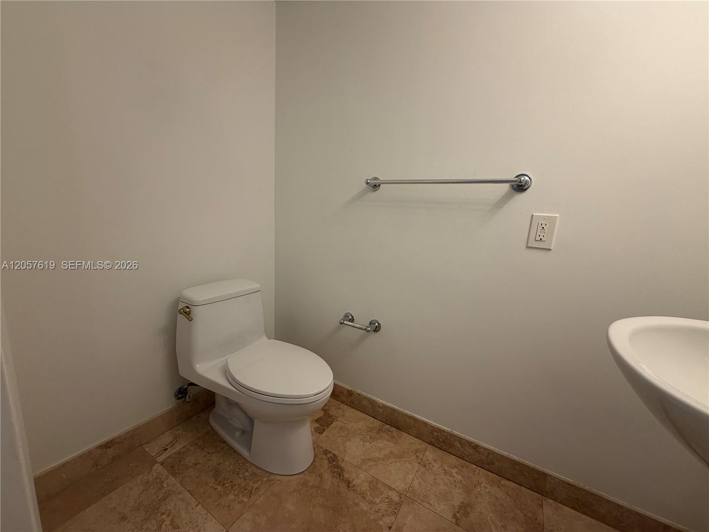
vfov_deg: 85.7
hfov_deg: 102.1
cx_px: 354
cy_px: 266
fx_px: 287
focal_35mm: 14
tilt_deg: -10.3
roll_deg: -3.3
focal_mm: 2.22
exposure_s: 1/120
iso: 80
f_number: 2.2
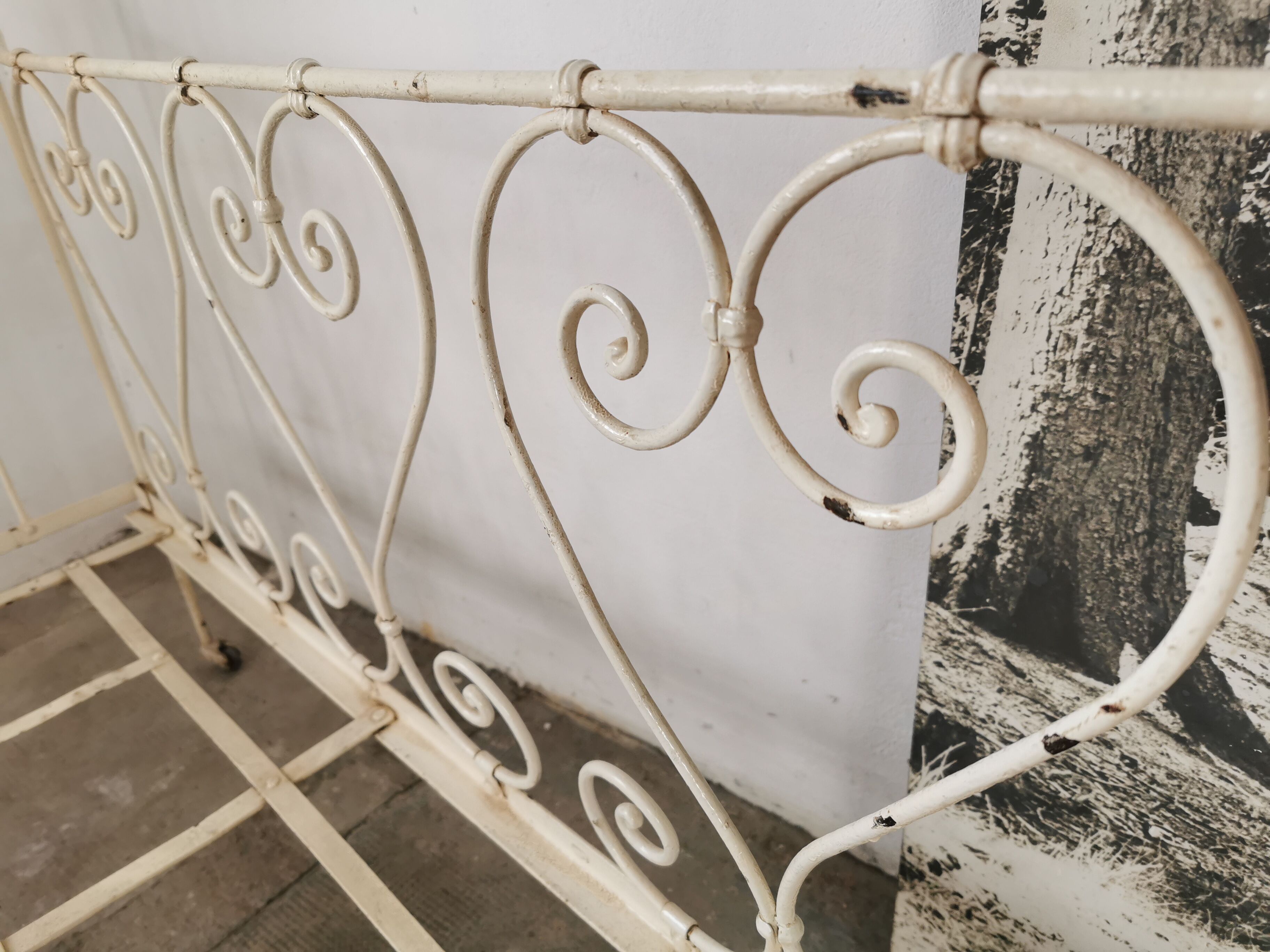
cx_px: 635
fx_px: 991
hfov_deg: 65.3
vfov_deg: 51.4
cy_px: 476
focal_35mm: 27
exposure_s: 1/100
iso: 100
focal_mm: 5.56
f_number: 1.6
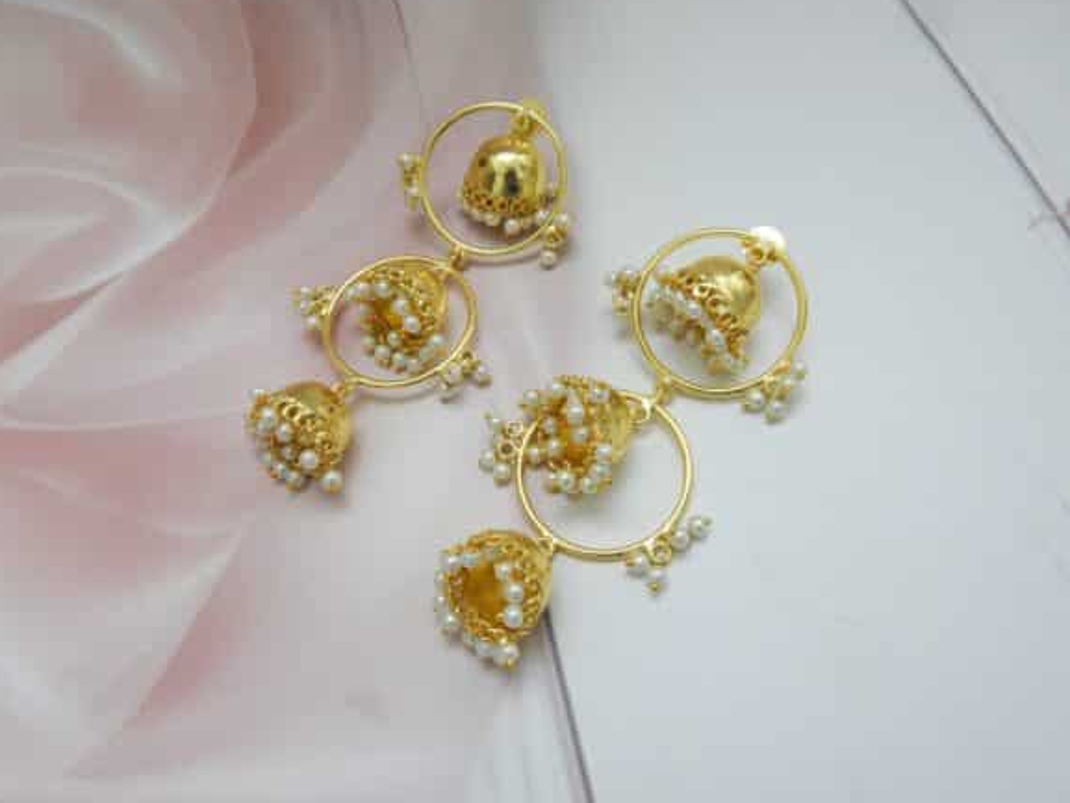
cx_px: 516
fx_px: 804
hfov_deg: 67.3
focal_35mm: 26
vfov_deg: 53.1
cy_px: 391
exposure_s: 1/30
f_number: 3.1
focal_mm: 4.5
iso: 280
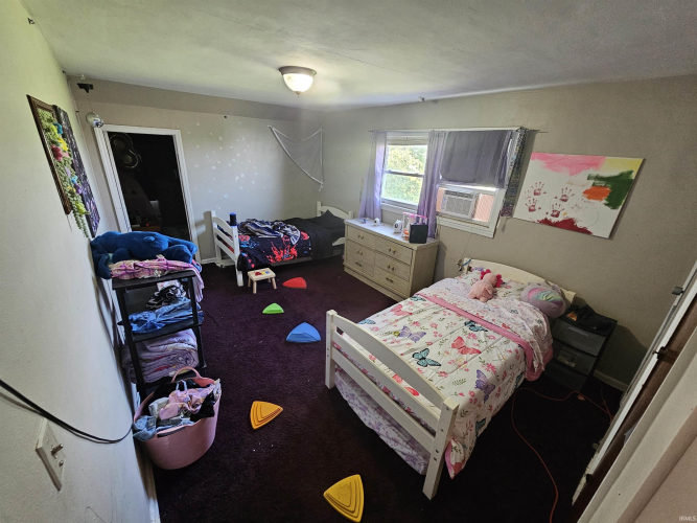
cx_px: 348
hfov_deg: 106.2
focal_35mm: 13
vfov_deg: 89.9
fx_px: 262
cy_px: 262
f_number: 2.2
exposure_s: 1/30
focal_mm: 2.2
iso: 400
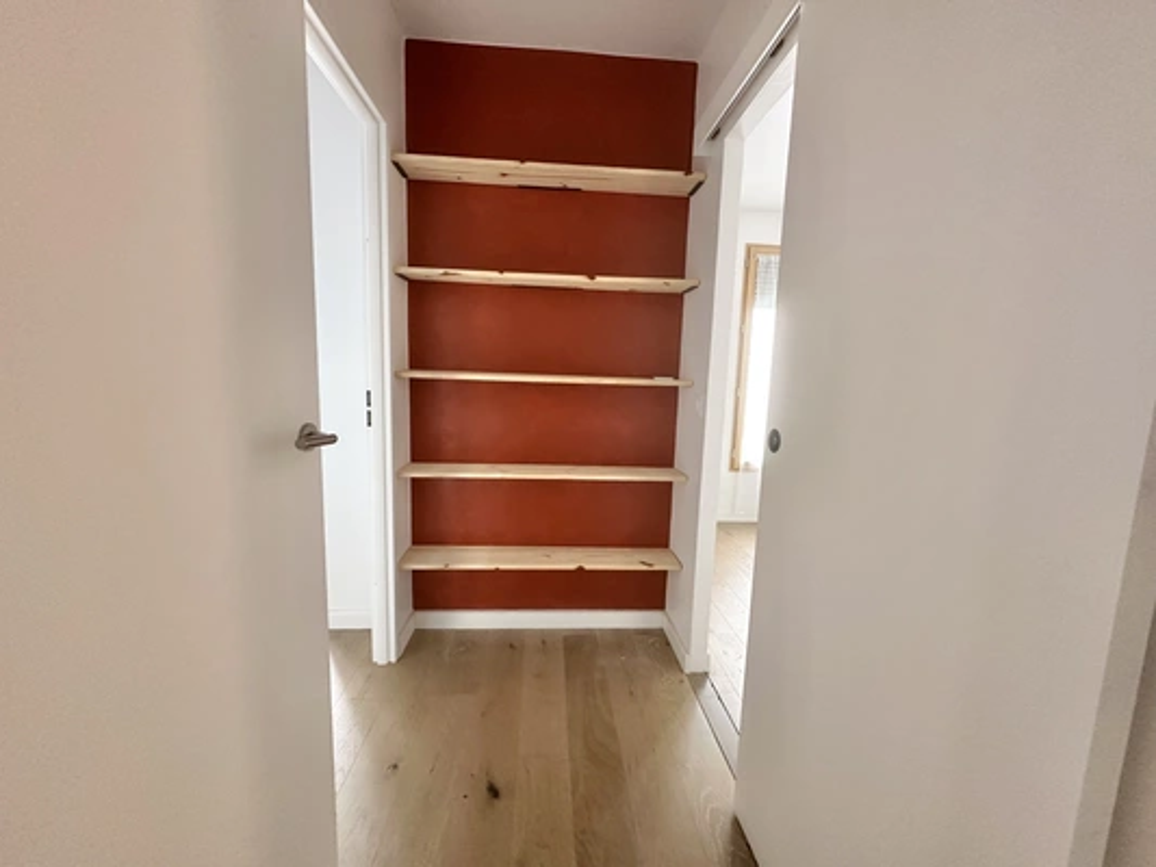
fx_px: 468
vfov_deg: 85.7
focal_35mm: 14
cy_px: 434
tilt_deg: -7.2
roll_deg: -1.8
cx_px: 578
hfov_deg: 102.1
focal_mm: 2.22
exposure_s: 1/60
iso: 320
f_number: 2.2
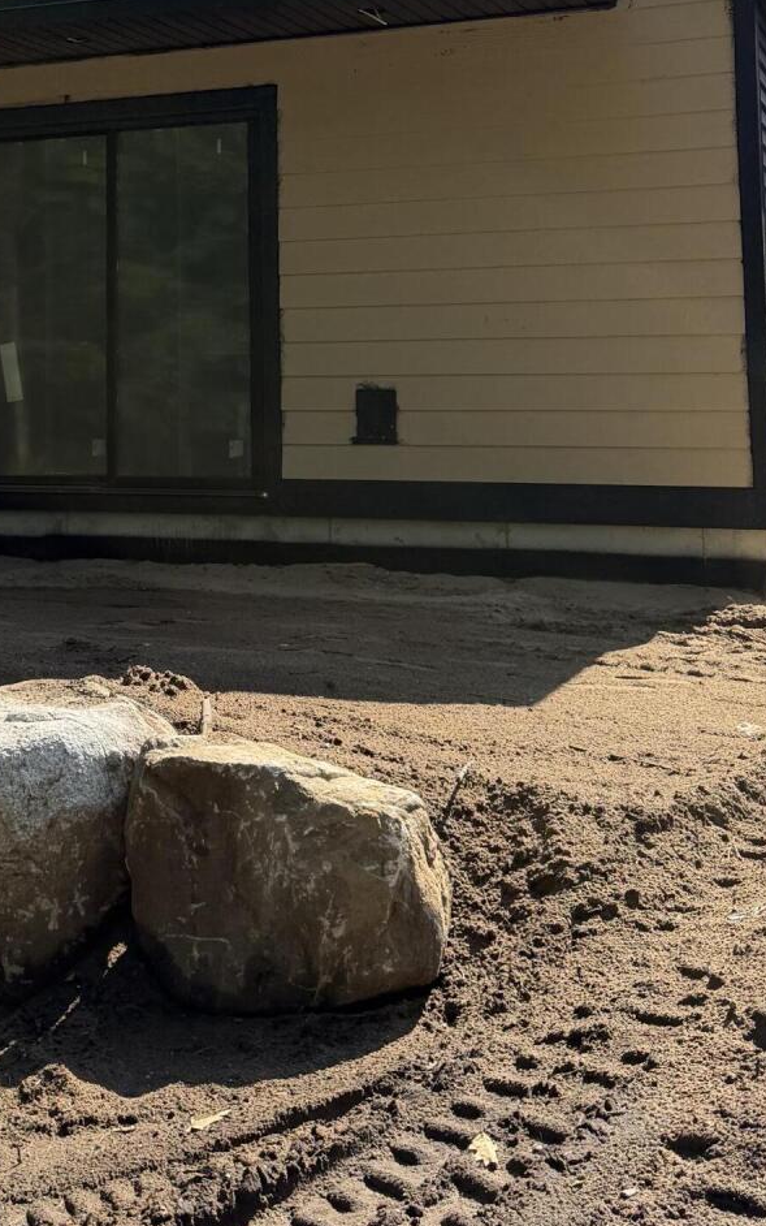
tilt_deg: +6.3
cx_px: 147
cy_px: 204
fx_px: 1803
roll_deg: +1.7
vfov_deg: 36.0
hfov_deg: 23.6
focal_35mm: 54
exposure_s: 1/2611
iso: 80
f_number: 1.78
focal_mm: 6.76
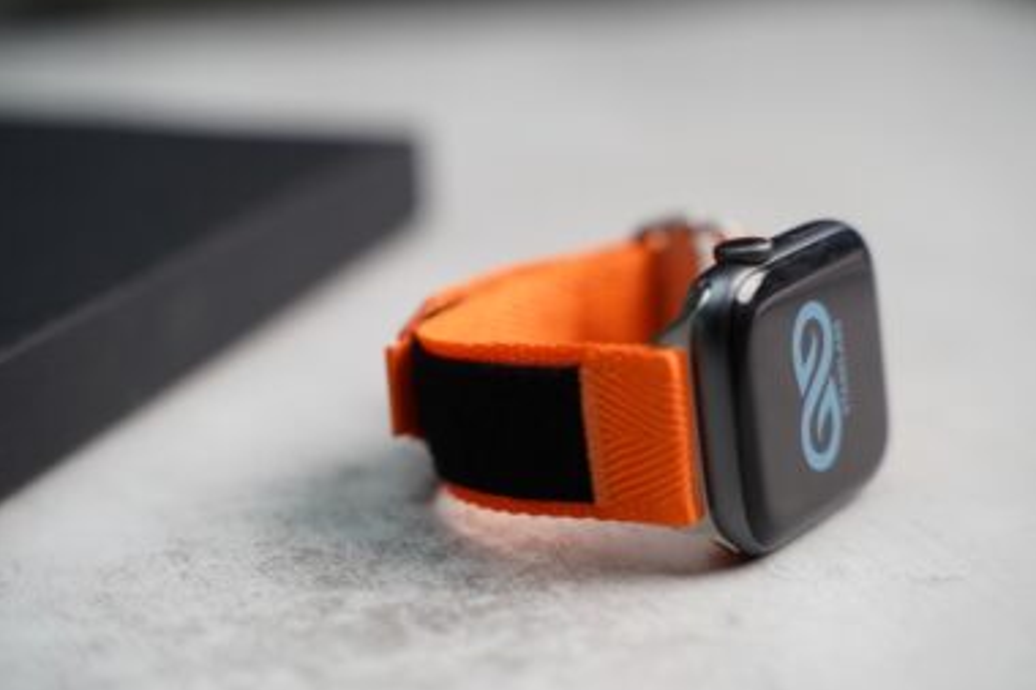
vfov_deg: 17.3
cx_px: 534
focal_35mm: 79
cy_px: 356
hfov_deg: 25.7
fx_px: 2272
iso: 640
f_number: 4
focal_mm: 75
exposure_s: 1/80
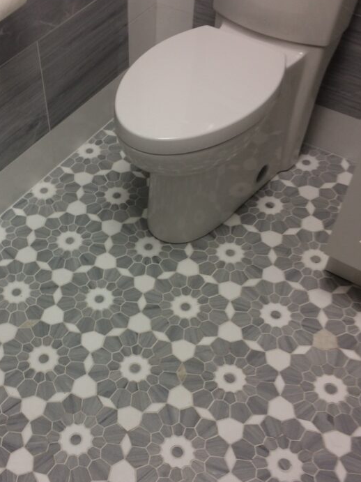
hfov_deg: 33.0
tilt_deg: -50.6
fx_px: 598
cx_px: 97
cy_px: 269
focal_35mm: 43
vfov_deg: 43.8
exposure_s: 1/30
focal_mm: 4.15
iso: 32
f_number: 2.2
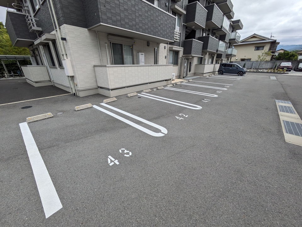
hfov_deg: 102.1
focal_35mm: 14
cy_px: 114
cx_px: 151
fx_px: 122
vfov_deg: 85.7
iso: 50
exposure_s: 1/2294
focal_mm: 1.83
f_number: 2.2
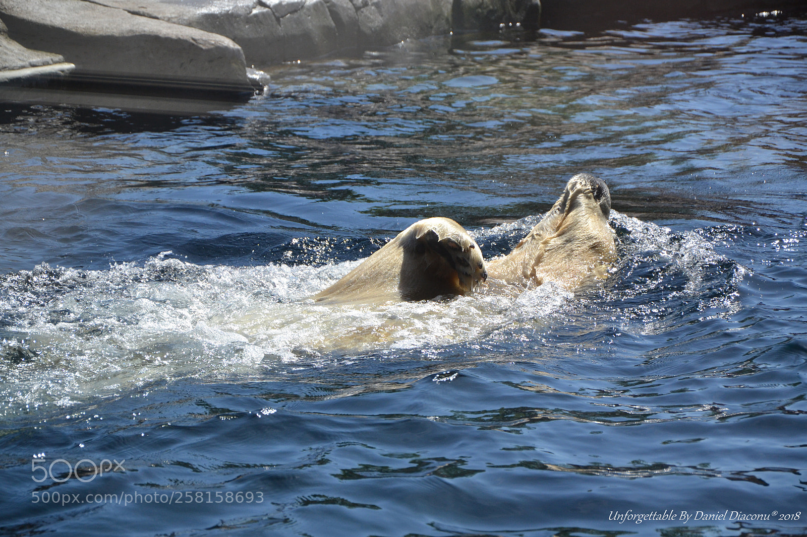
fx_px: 3093
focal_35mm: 138
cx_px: 404
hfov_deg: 14.9
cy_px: 268
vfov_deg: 9.9
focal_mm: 92
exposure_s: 1/1600
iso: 400
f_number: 6.3
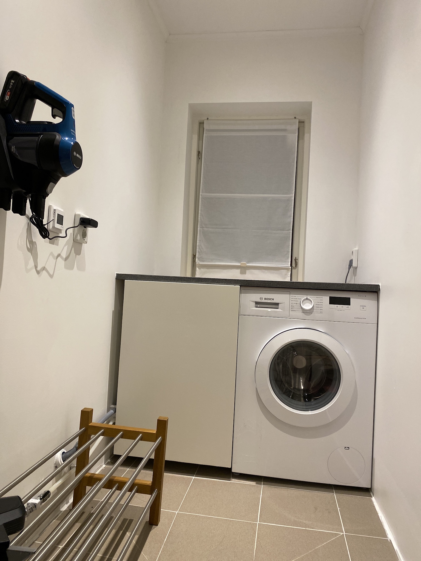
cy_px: 280
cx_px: 210
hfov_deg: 53.1
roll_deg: -3.0
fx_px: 422
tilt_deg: +2.0
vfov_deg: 67.3
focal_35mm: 26
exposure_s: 1/50
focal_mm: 4.25
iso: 125
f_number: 1.8
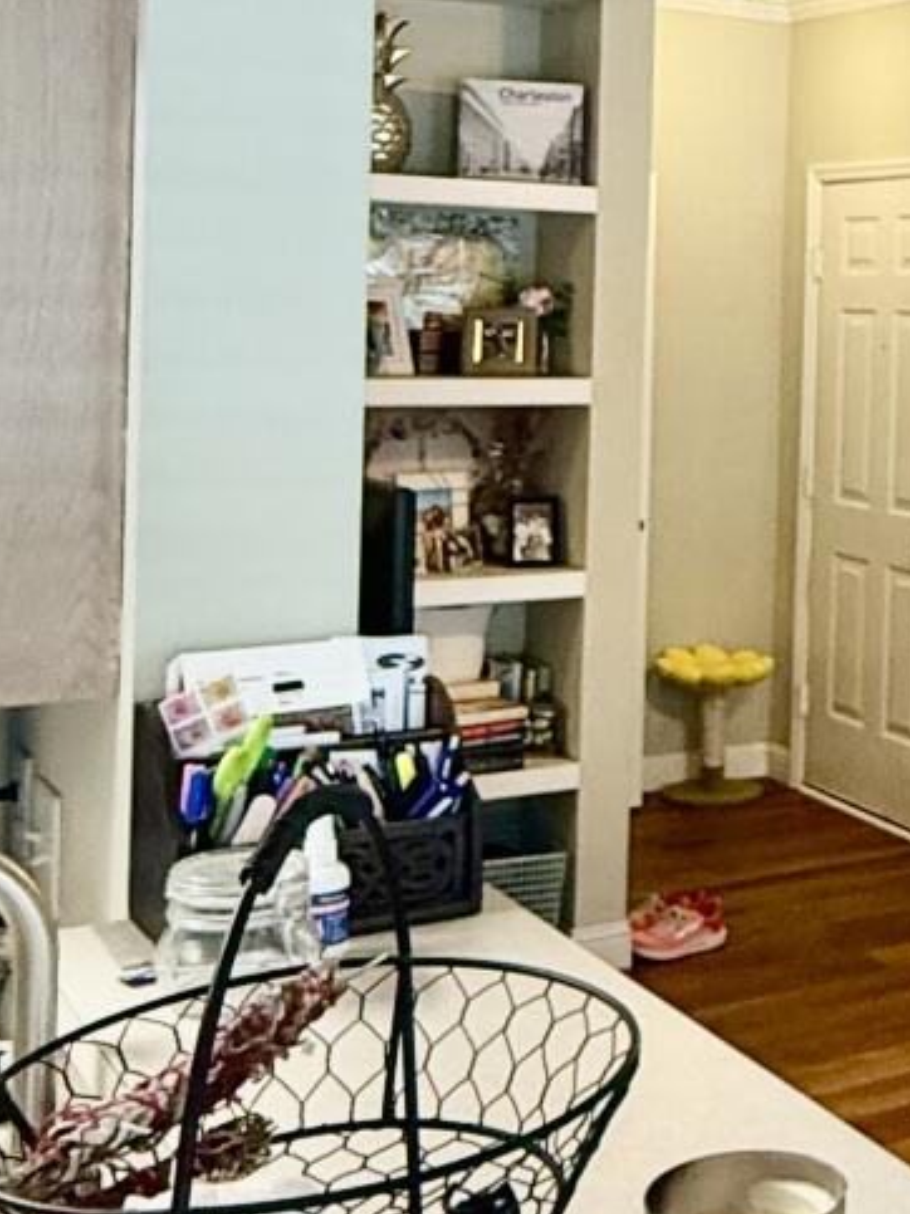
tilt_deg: -1.2
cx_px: 1161
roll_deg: -3.0
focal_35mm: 58
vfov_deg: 32.7
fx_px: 2034
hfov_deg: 22.7
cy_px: 337
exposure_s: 1/60
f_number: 2.2
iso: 320
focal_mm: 2.22
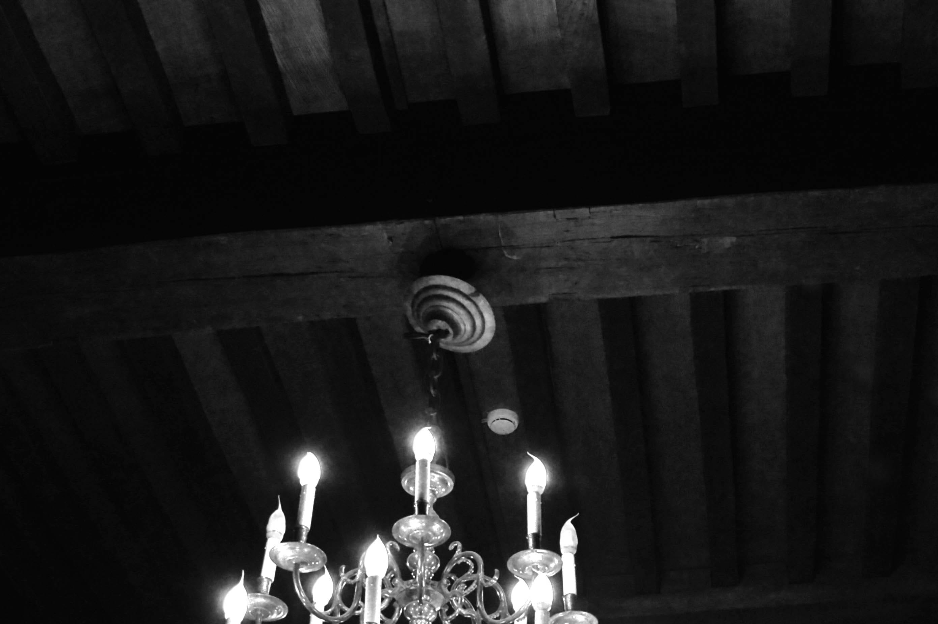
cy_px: 574
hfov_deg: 30.2
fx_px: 1692
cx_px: 767
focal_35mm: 65
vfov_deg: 20.4
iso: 400
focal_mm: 20
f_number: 3.8
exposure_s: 1/20
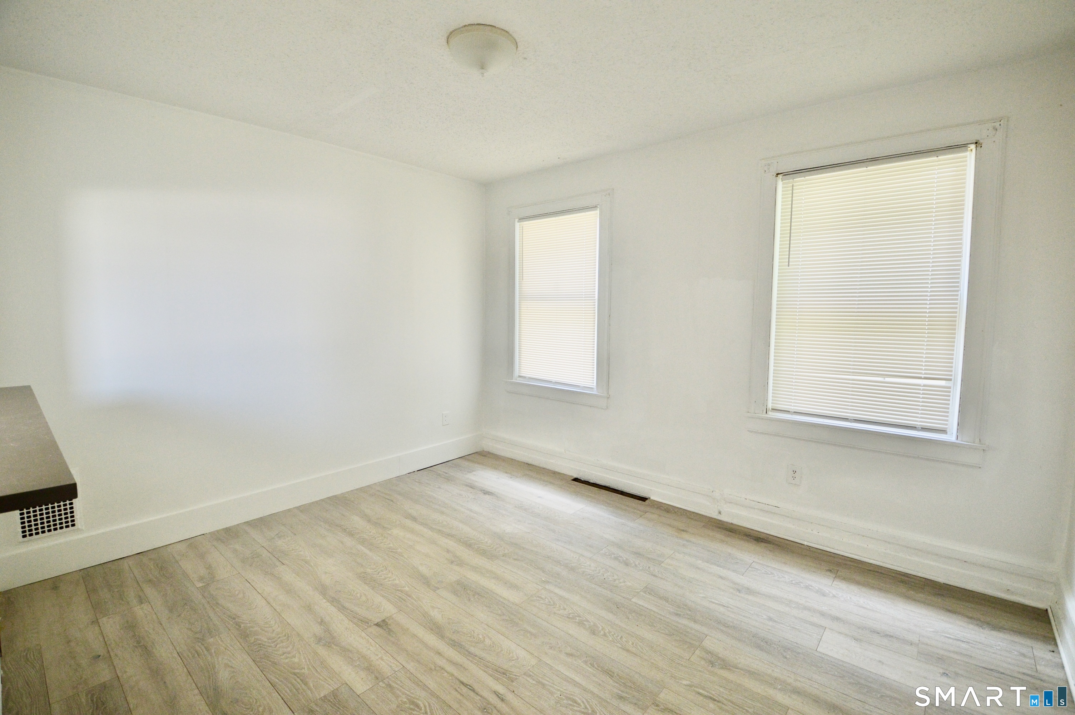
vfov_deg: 77.2
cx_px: 538
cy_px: 358
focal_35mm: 15
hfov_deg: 100.4
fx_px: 448
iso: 800
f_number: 5.6
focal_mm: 10
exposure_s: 1/60
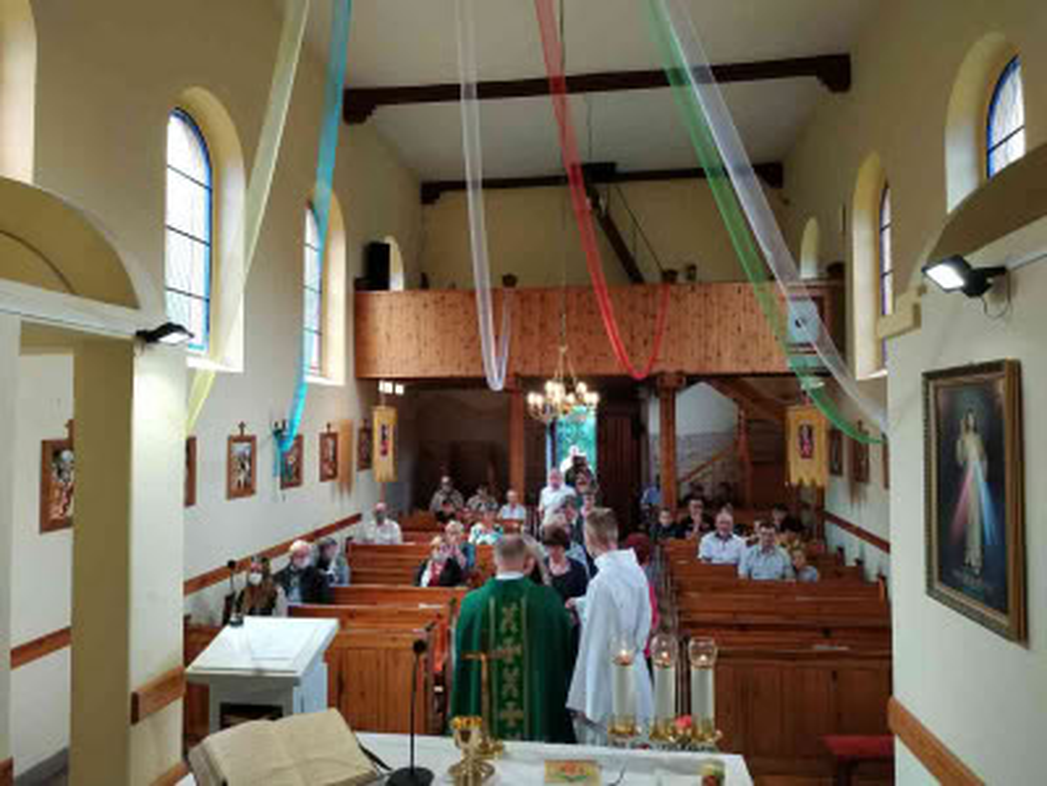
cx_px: 524
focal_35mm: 24
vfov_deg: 56.8
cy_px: 393
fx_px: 726
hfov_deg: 71.6
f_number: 1.9
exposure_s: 1/50
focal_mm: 3.94
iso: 250
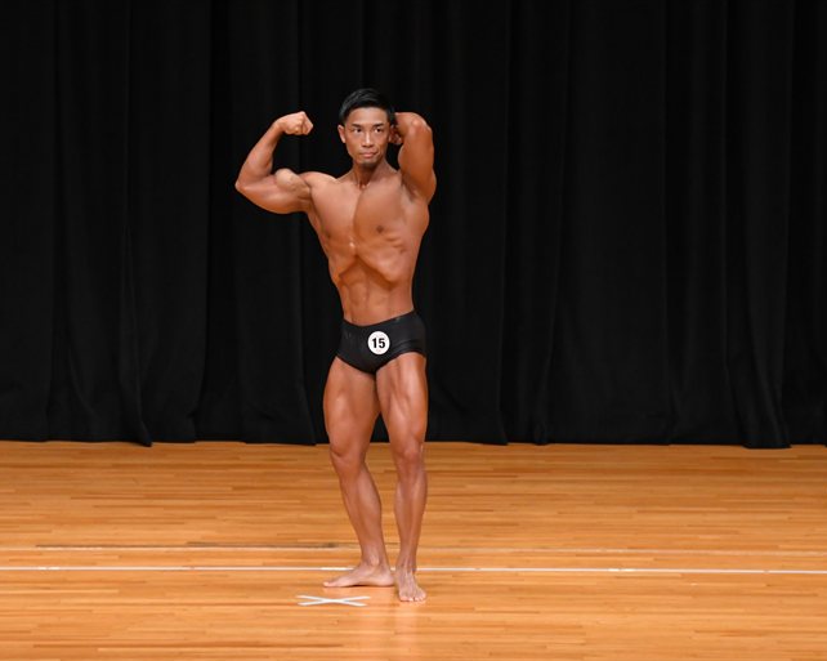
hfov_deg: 7.1
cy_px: 331
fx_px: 6654
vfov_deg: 5.7
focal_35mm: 272
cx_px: 354
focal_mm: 160
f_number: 5.6
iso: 3200
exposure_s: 1/400
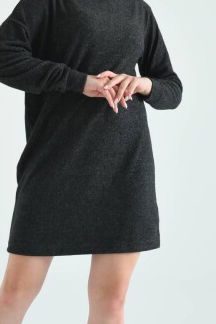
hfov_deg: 12.3
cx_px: 63
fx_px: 999
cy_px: 169
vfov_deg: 18.4
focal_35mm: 111
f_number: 6.3
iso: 100
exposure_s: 1/125
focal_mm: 48
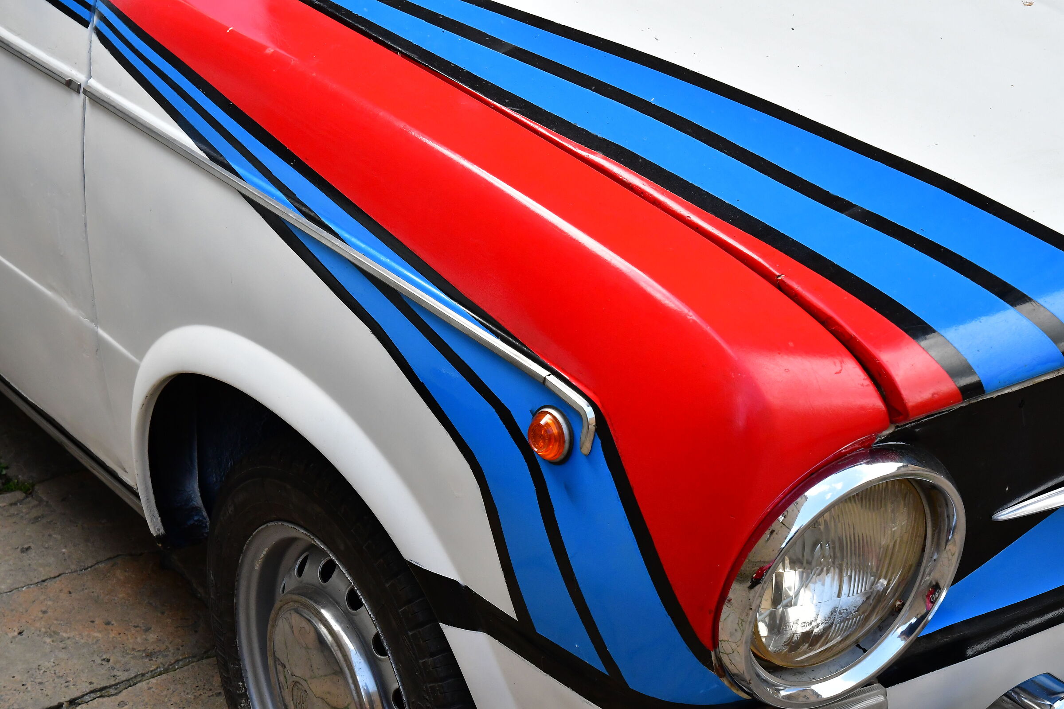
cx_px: 532
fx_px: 1862
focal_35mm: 63
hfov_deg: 31.9
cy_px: 354
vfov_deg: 21.6
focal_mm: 42
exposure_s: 1/500
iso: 1600
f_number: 11
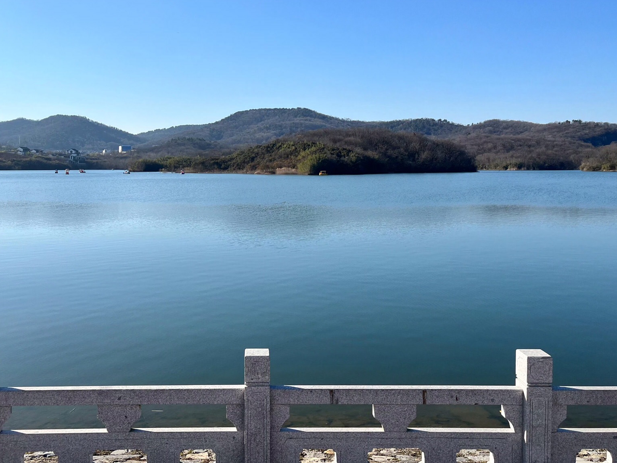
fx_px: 606
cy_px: 201
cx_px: 258
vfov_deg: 41.7
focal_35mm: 34
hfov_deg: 53.7
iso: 50
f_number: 1.6
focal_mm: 5.1
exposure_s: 1/4484
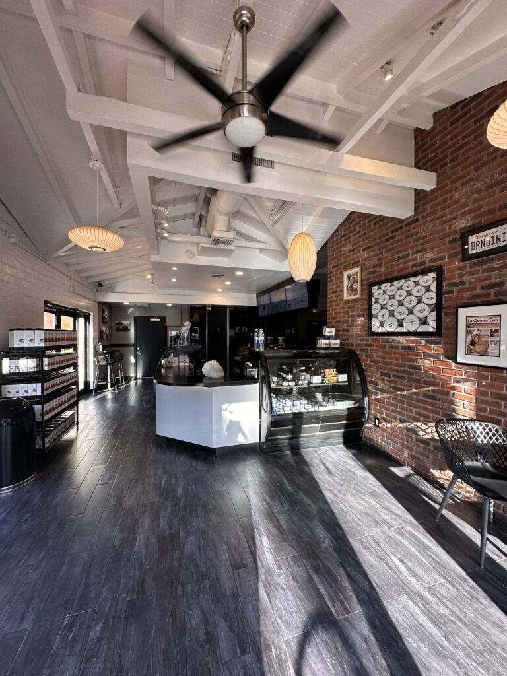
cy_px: 338
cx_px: 254
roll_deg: -0.5
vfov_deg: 102.1
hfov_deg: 85.7
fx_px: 273
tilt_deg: +0.3
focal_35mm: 14
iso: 125
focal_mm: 2.22
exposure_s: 1/120
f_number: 2.2
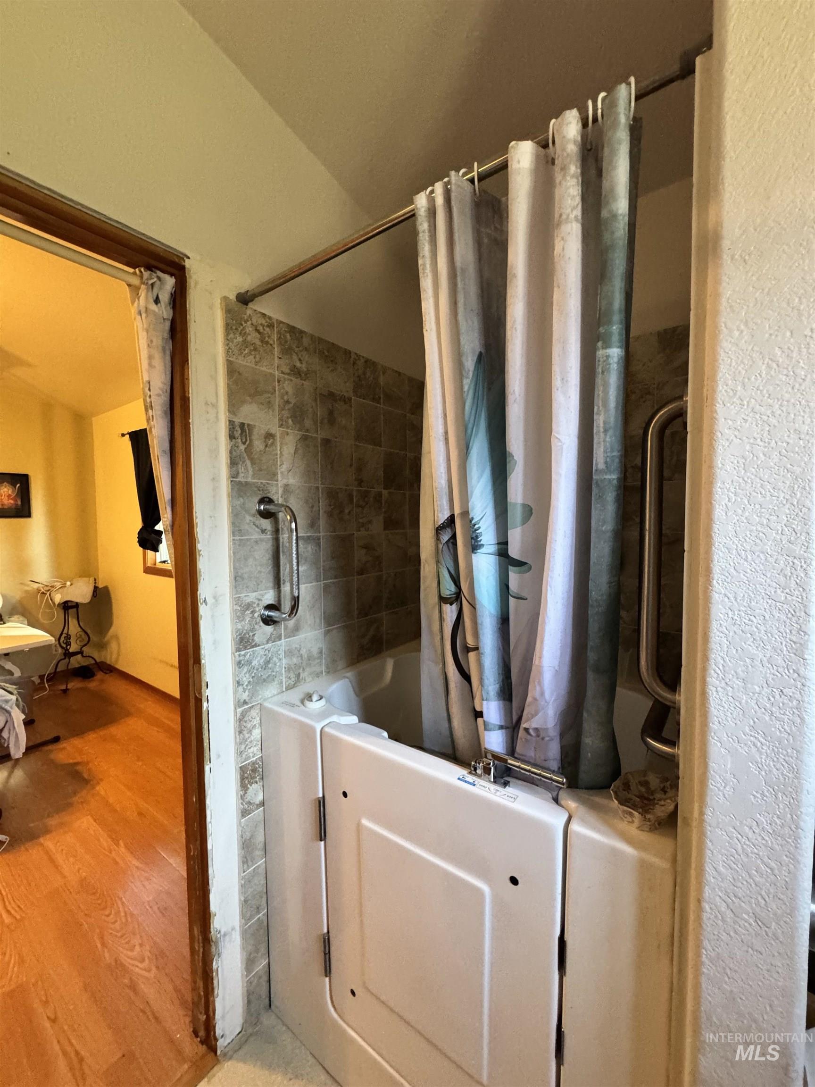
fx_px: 439
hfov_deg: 85.7
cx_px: 408
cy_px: 544
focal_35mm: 14
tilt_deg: -2.3
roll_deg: +2.0
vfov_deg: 102.1
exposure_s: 1/60
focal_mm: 2.22
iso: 800
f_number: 2.2
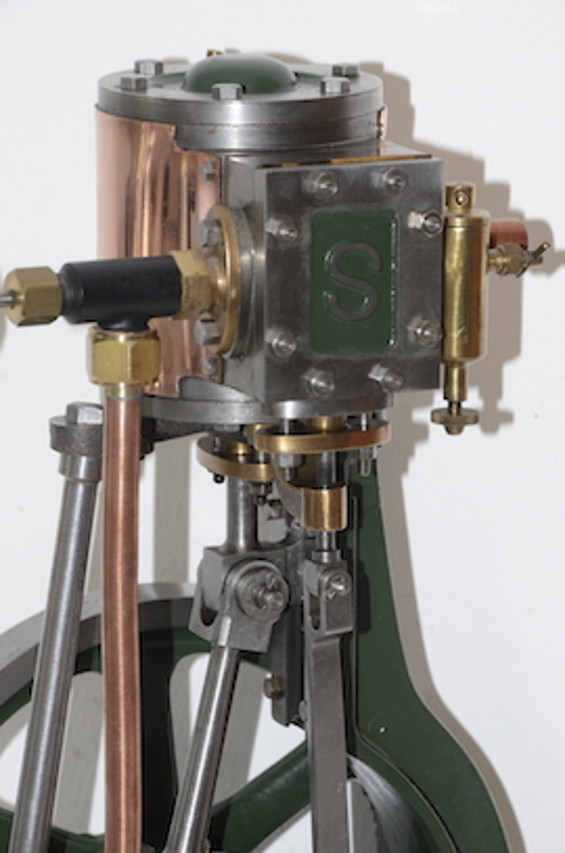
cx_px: 282
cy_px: 426
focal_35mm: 300
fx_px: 7098
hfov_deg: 4.6
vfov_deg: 6.9
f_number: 13
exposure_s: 1/60
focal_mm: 200
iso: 800
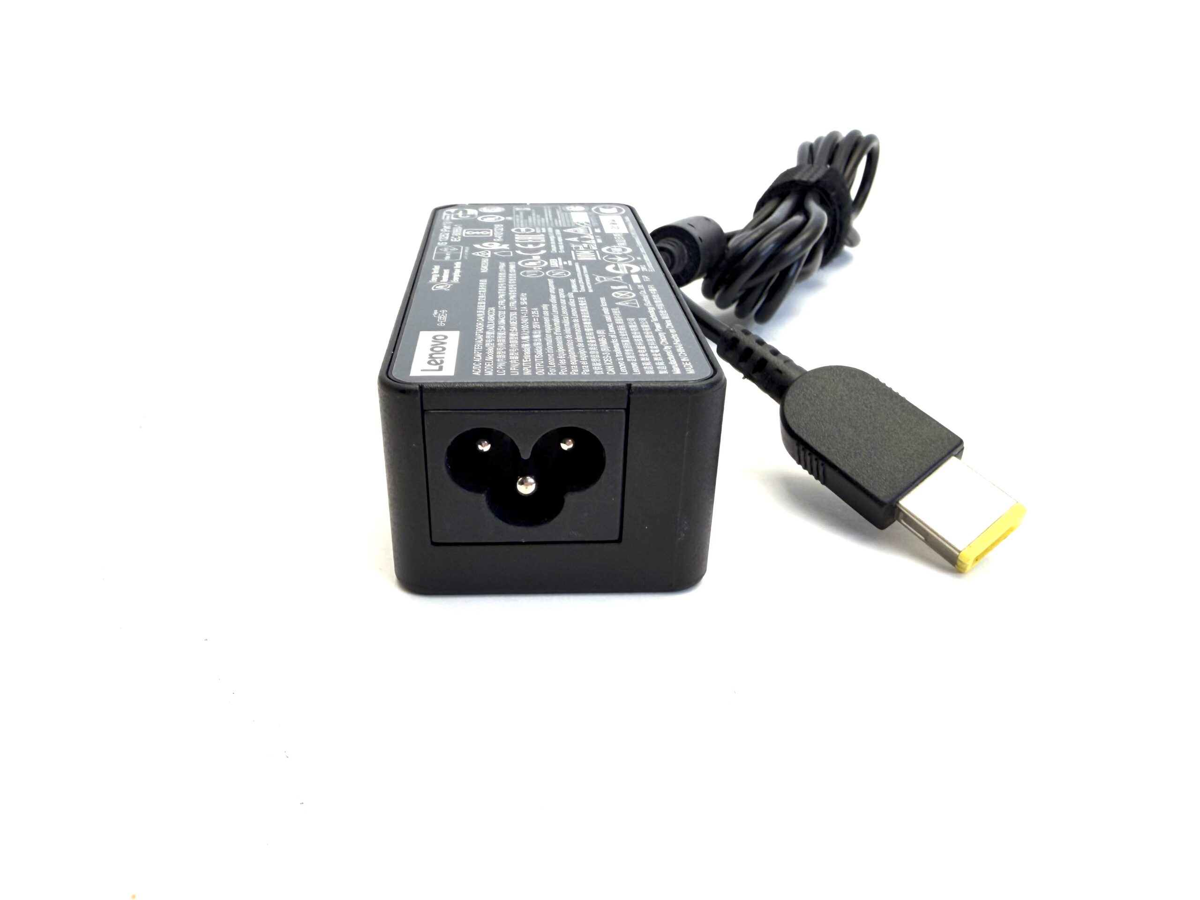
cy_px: 450
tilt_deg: -26.5
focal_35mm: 26
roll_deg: +0.9
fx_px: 901
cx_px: 600
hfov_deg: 67.3
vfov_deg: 53.1
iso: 40
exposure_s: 1/100
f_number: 2.2
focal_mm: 2.22
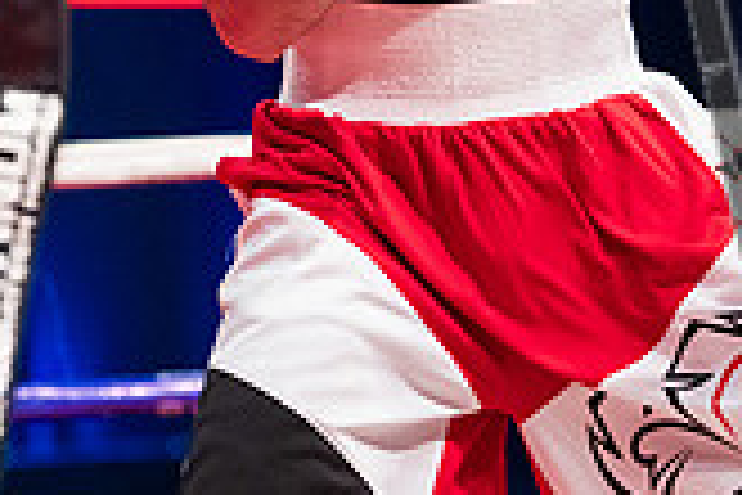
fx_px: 4843
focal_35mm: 235
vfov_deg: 5.8
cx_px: 679
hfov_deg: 8.7
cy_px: -70
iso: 4000
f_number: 2.8
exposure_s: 1/1000
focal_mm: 67
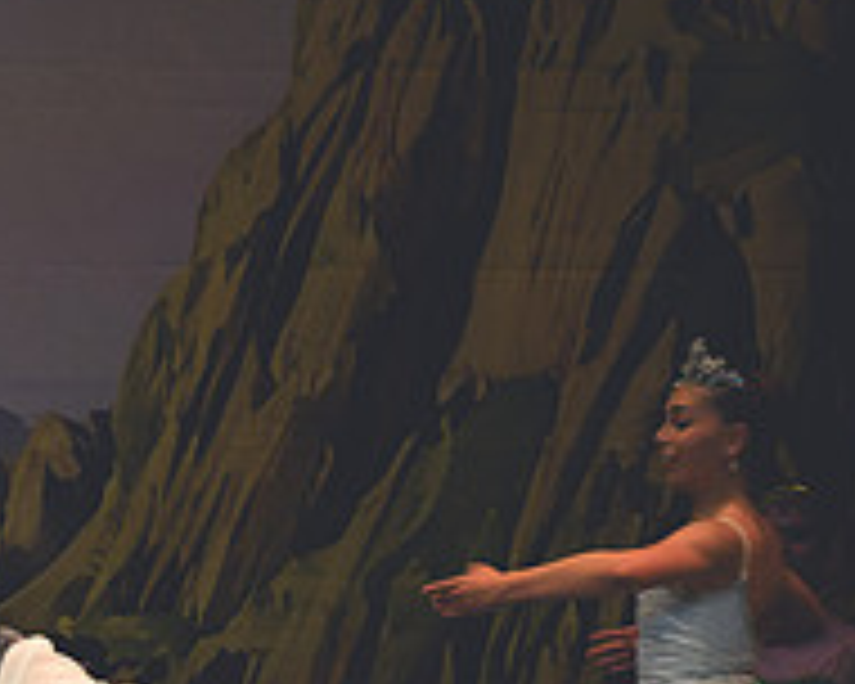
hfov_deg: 2.8
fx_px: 17384
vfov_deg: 2.3
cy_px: 801
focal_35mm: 687
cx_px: -198
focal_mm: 160
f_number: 2.8
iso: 560
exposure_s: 1/500
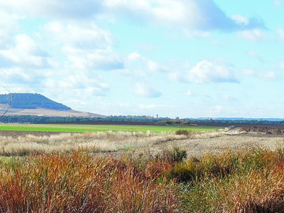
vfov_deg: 8.7
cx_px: 164
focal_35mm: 170
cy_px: 226
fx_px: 1395
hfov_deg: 11.6
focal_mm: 12.8
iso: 80
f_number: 4.7
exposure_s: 1/400
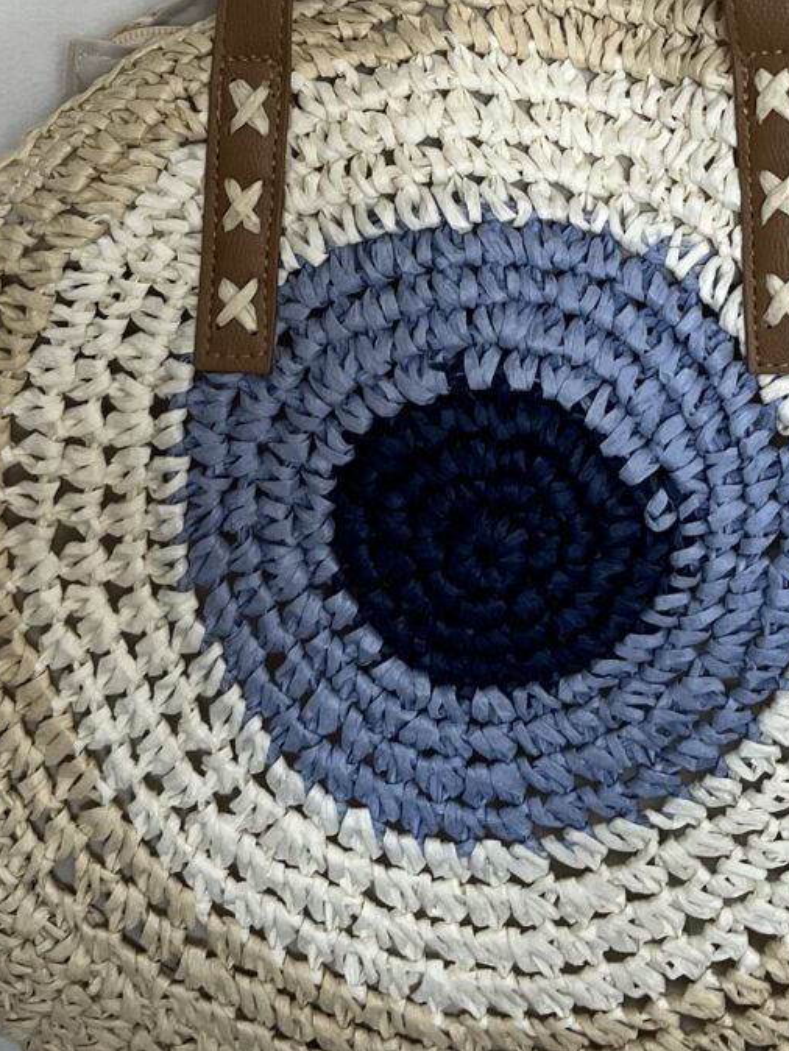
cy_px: -5
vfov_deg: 23.6
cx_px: 458
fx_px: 2399
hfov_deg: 18.7
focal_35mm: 79
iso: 80
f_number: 1.6
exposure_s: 1/60
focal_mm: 5.1
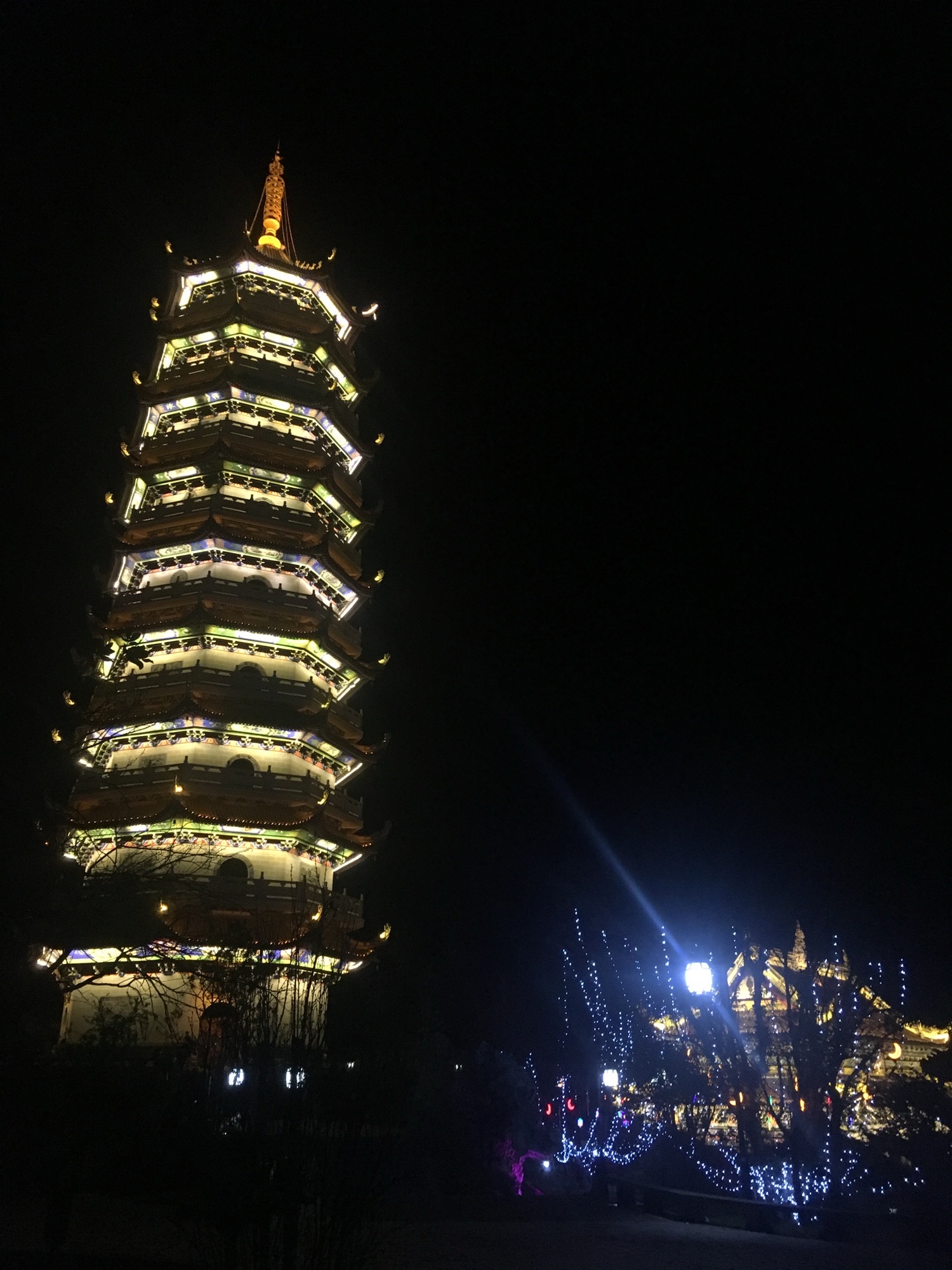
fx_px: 1063
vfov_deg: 61.7
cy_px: 635
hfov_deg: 48.2
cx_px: 476
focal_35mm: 29
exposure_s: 1/33
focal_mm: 4.15
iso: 250
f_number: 2.2
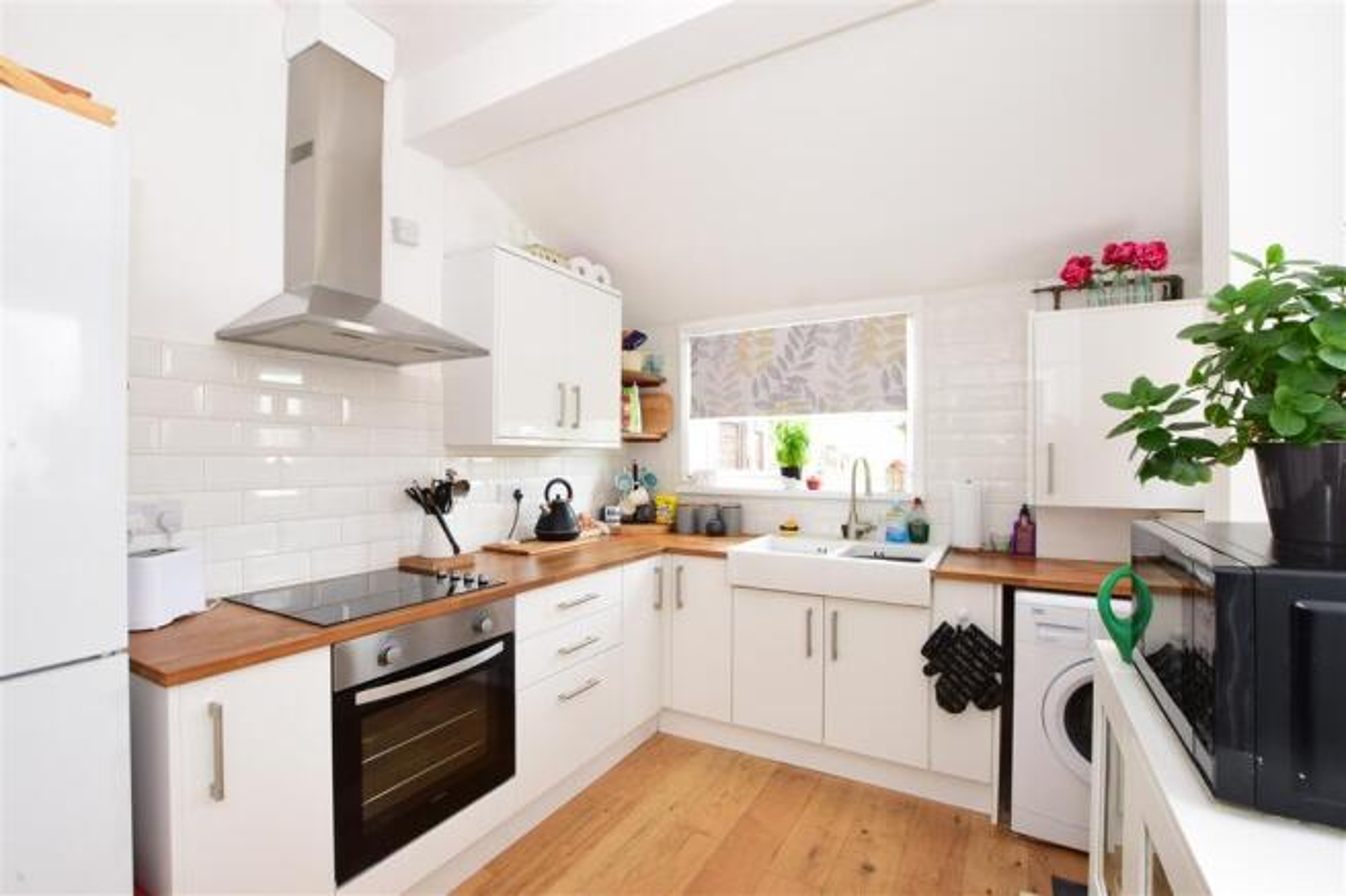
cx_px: 673
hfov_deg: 100.4
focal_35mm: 15
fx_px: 561
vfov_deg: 77.3
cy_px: 448
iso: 400
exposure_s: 1/4
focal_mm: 10
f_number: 13
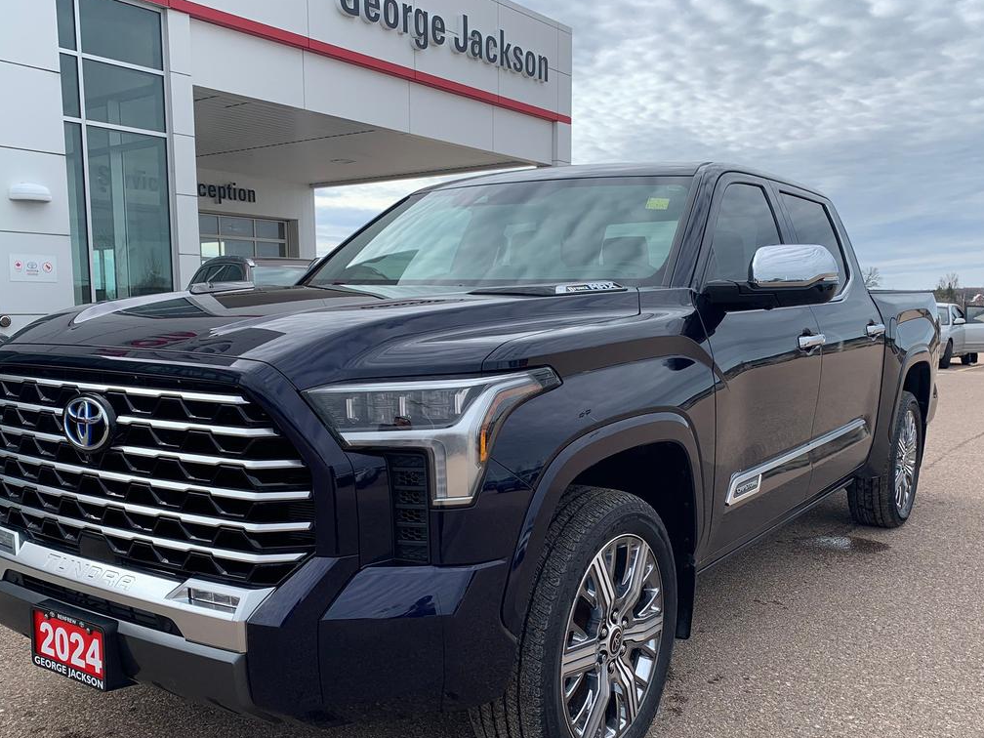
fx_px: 938
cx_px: 497
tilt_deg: -7.9
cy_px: 430
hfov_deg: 55.4
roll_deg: +0.3
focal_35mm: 33
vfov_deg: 42.8
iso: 25
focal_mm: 4.25
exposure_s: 1/1350
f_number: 1.8
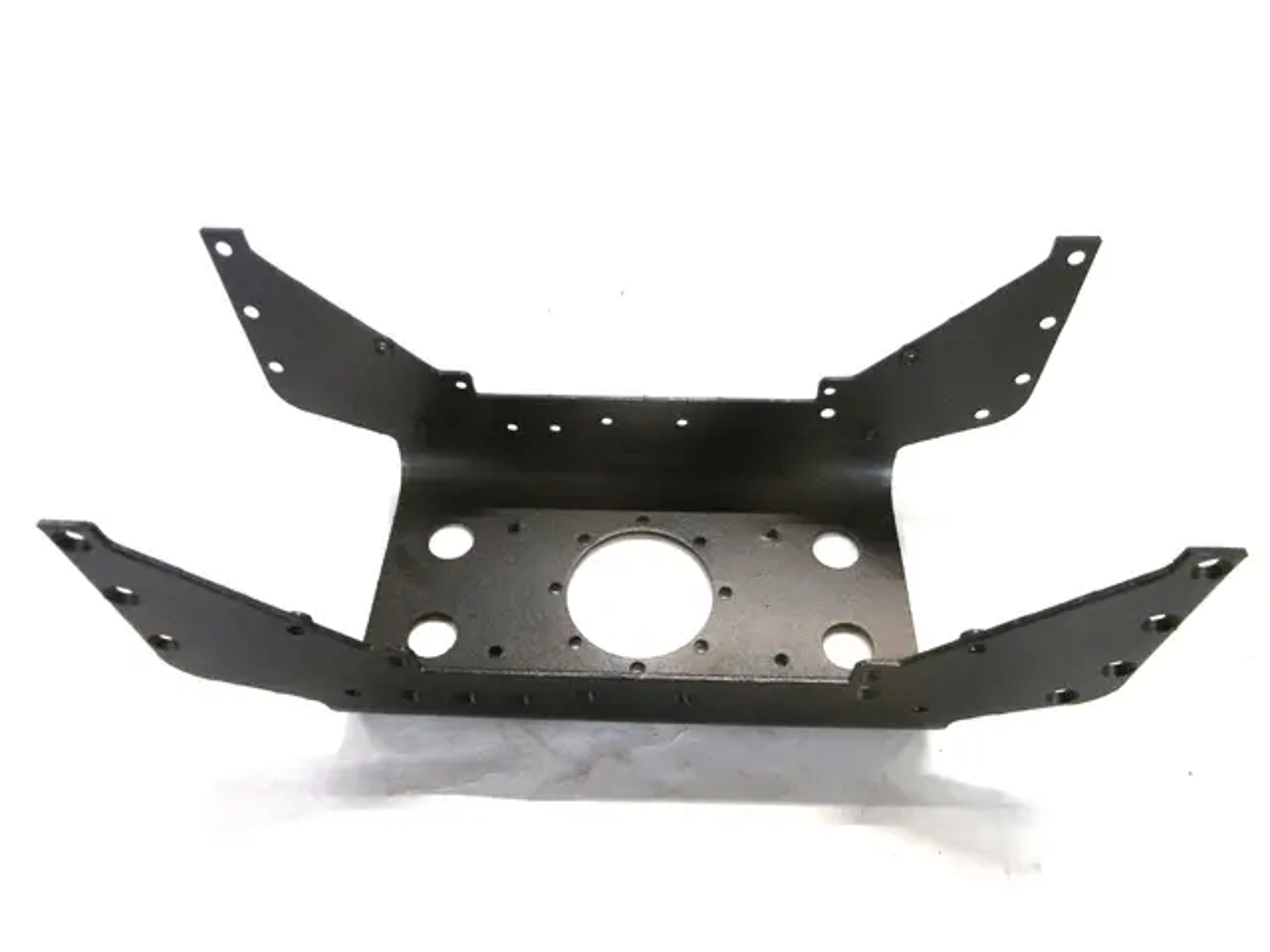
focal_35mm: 24
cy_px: 476
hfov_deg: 71.6
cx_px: 635
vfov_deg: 56.8
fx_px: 881
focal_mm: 4.3
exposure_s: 1/60
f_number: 3.1
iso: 250
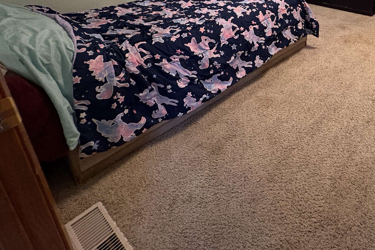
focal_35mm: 25
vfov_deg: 45.2
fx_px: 260
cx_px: 303
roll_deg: -0.3
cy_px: 13
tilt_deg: -18.4
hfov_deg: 64.8
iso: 800
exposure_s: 1/40
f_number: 2.2
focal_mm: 2.22
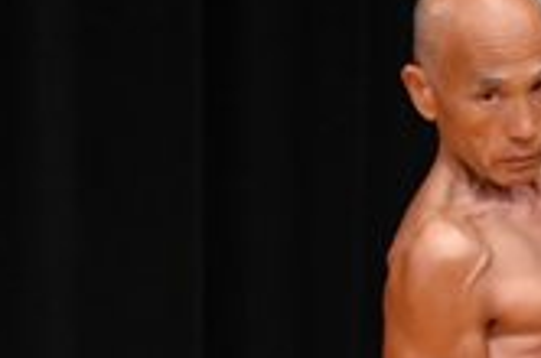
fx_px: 19978
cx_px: 618
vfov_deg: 1.0
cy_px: 560
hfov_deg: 1.6
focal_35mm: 1332
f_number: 5.6
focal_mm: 190
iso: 3200
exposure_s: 1/400
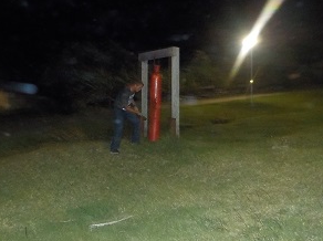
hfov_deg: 51.3
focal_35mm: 36
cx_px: 143
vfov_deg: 39.5
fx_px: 335
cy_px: 105
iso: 800
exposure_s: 1/4
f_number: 3.3
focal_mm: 4.1
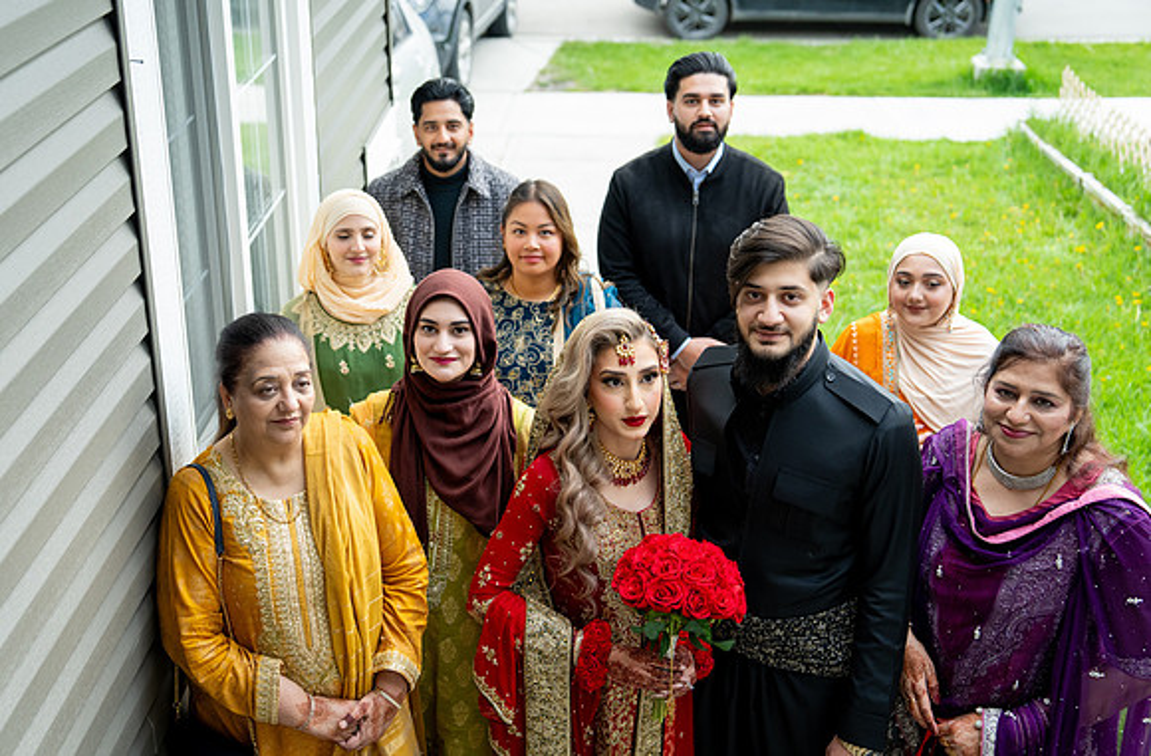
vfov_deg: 29.0
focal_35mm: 46
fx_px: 1461
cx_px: 525
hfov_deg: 43.0
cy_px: 339
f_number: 2.8
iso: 1000
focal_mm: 42
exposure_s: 1/640
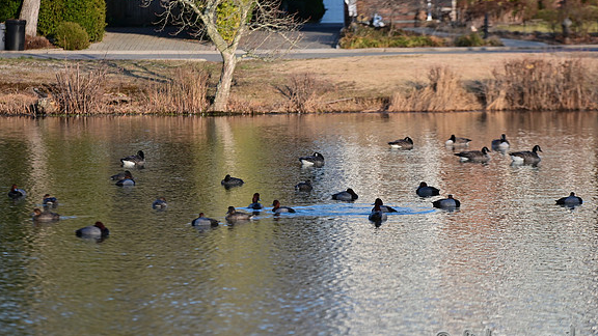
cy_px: 177
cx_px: 300
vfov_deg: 5.8
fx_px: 3346
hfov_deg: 10.2
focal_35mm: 211
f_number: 5
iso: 560
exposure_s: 1/3200
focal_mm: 200
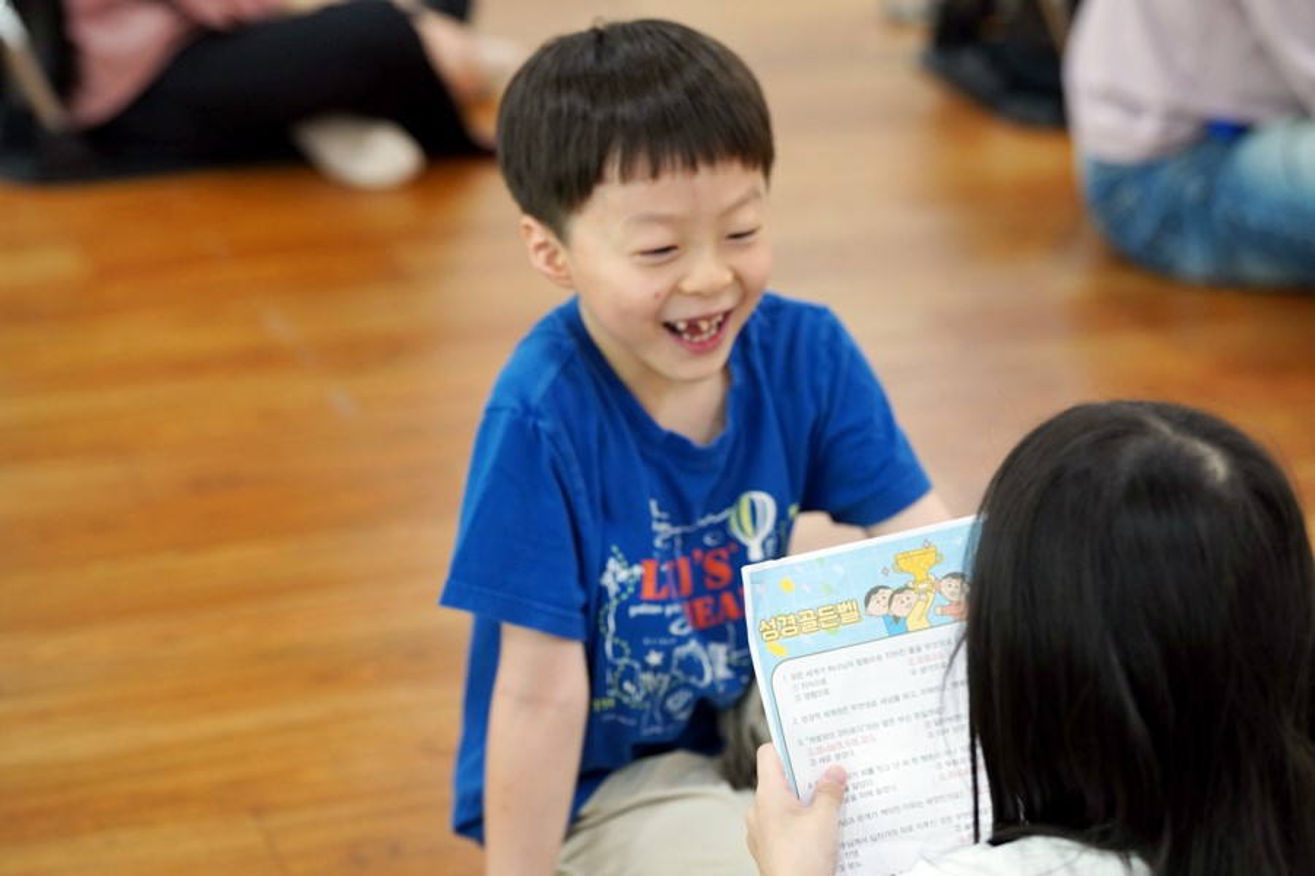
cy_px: 438
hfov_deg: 19.5
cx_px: 658
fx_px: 3835
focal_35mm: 105
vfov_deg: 13.0
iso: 1600
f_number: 4
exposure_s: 1/160
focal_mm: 105
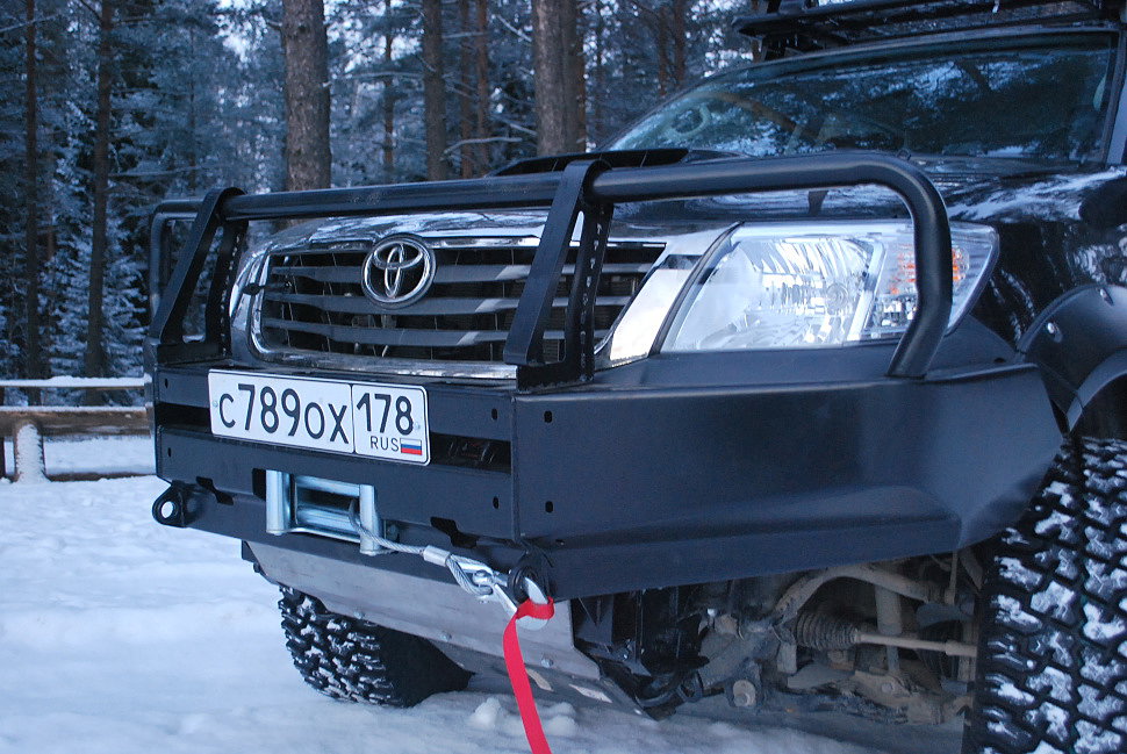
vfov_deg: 34.3
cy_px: 377
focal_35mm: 39
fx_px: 1222
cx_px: 564
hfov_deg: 49.5
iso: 1000
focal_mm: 26
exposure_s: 1/30
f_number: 4.5
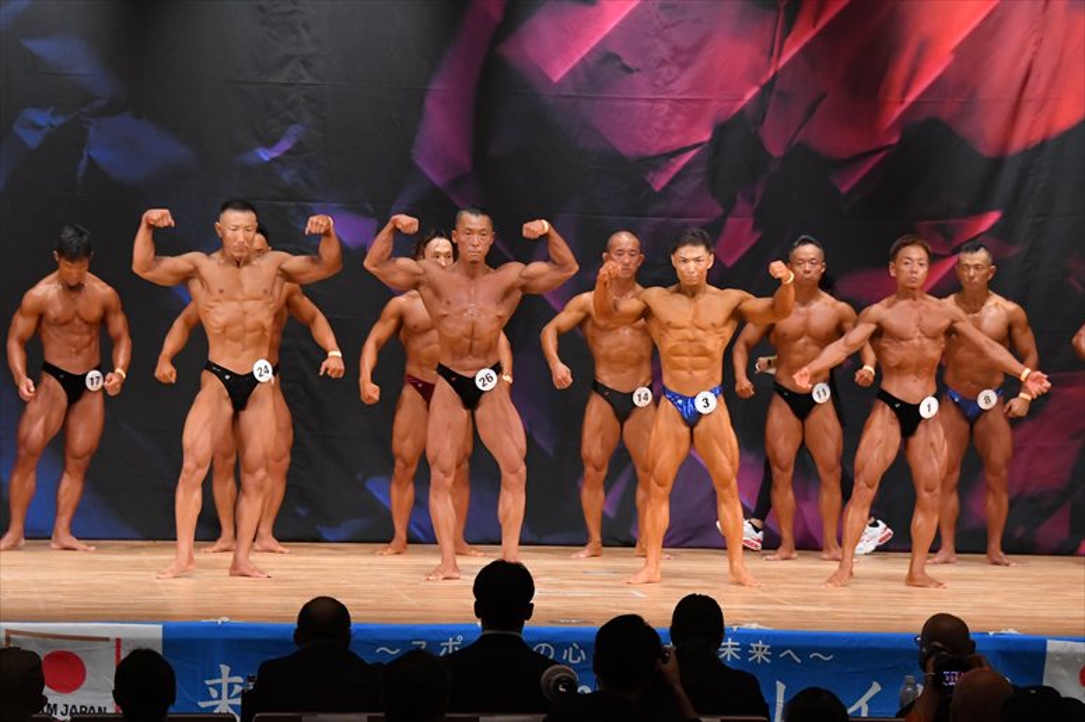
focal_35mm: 168
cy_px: 361
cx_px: 542
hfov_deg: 12.2
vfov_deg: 8.2
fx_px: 5061
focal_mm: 112
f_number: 5.6
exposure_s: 1/400
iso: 5600
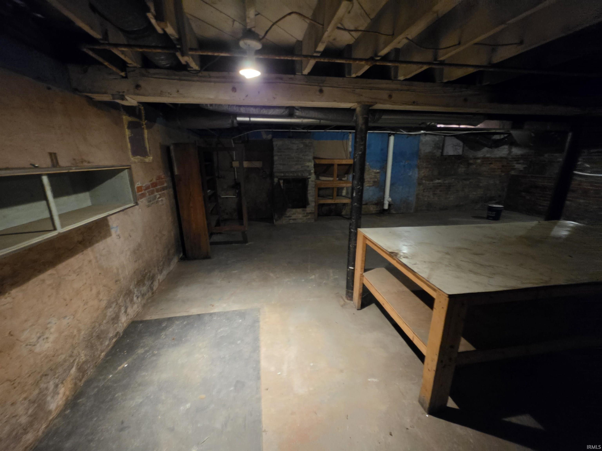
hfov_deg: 106.2
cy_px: 226
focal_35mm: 13
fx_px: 226
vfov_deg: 89.9
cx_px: 301
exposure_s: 1/30
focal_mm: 2.2
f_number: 1.9
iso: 1000
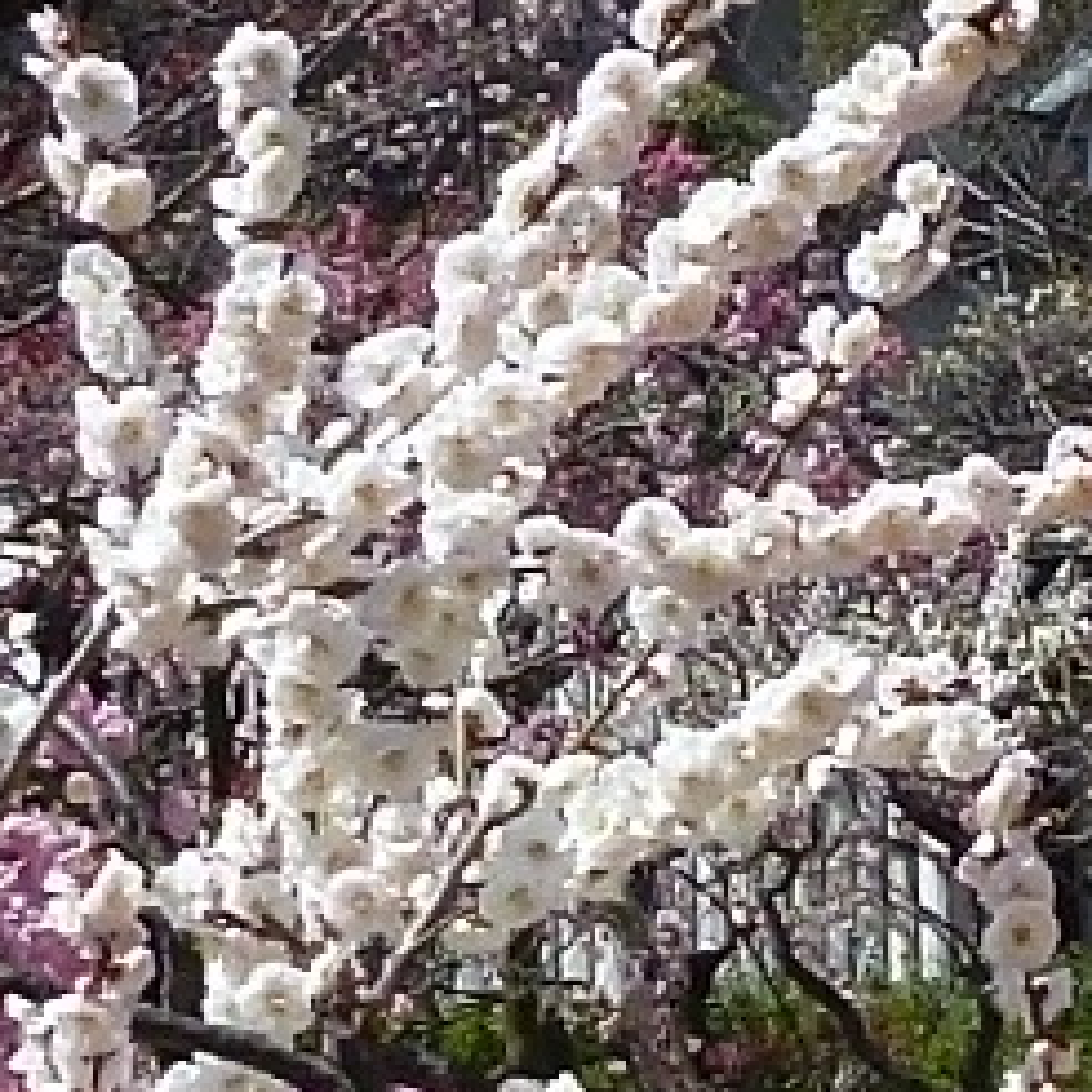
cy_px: 888
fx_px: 7888
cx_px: 1580
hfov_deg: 7.8
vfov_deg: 7.9
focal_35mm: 221
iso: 100
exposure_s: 1/800
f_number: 4
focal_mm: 4.3
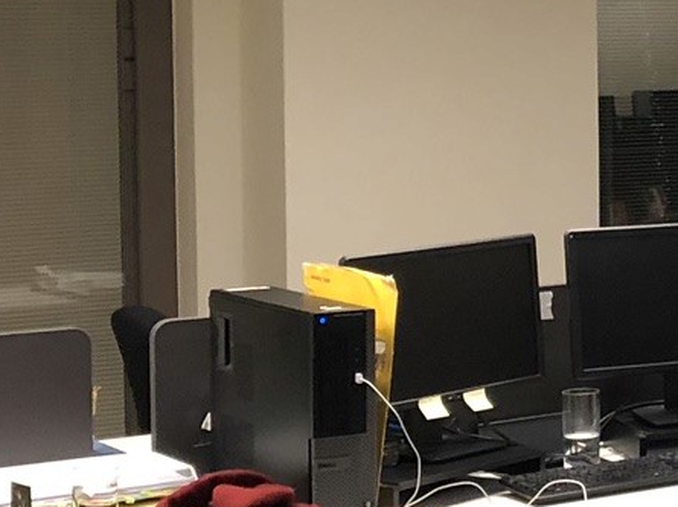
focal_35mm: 129
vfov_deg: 11.4
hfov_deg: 14.0
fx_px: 2525
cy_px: 59
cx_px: 1126
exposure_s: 1/15
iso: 64
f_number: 1.8
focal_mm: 3.99
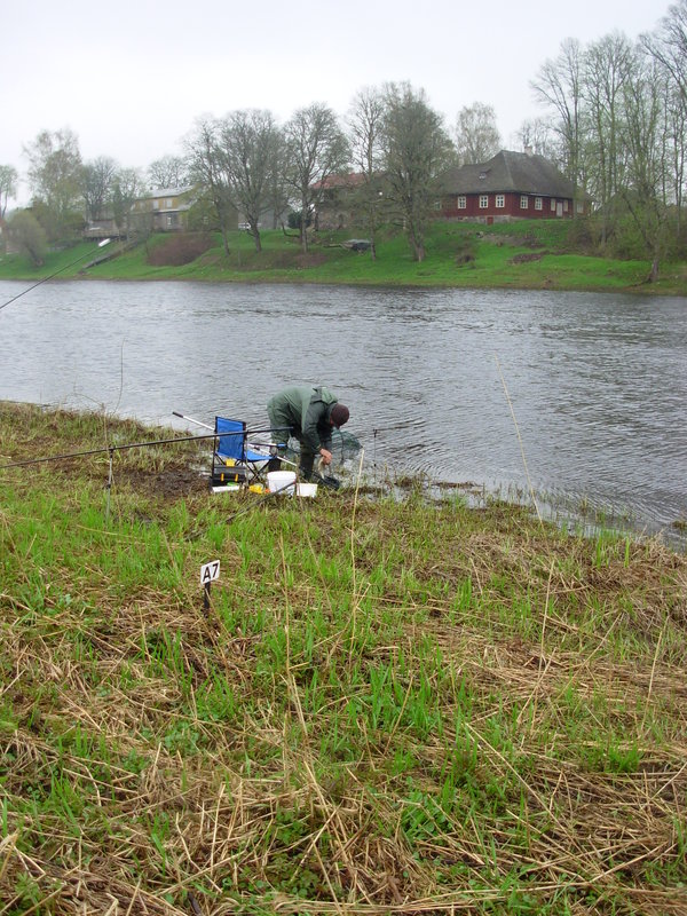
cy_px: 458
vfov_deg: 49.0
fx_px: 1006
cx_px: 344
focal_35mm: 38
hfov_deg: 37.7
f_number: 2.9
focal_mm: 6.3
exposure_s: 1/203
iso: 50
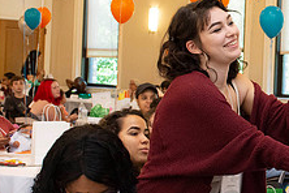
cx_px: 329
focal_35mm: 94
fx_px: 755
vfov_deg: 14.5
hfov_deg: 20.5
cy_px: 79
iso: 2000
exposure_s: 1/160
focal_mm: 24
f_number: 5
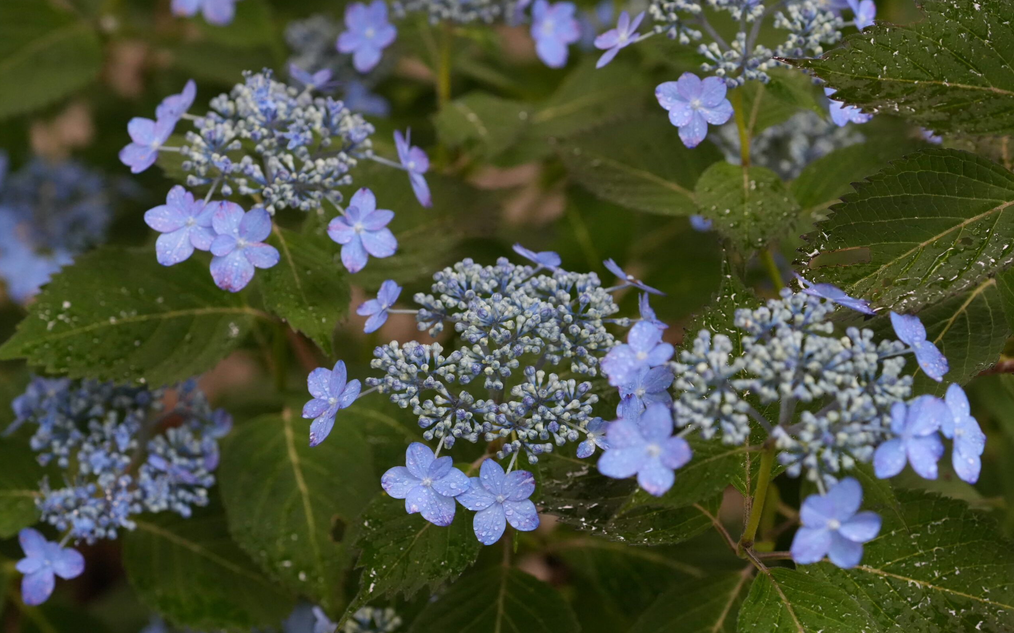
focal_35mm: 103
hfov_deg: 20.2
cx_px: 508
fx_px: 2846
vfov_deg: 12.7
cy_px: 331
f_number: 5.6
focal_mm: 100
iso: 6400
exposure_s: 1/500
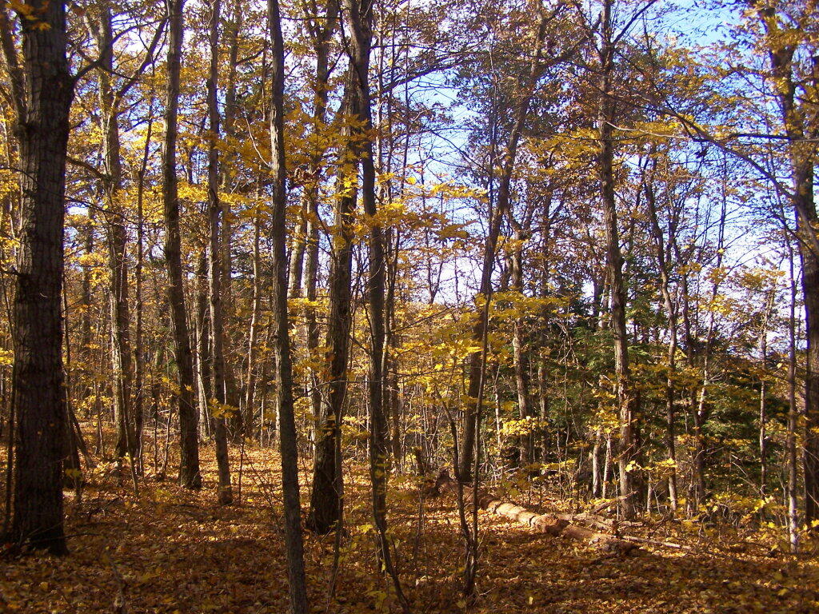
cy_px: 307
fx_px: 899
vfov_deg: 37.7
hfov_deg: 49.0
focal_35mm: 38
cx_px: 410
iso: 80
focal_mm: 6.3
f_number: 2.8
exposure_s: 1/250
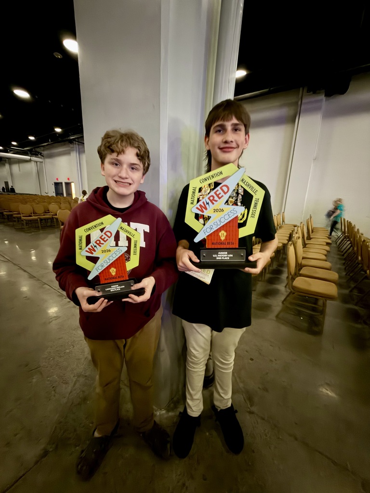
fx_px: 200
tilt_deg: -11.4
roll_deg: -2.5
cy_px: 246
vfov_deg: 102.1
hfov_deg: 85.7
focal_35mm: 14
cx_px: 185
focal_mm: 2.22
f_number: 2.2
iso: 1250
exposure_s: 1/7
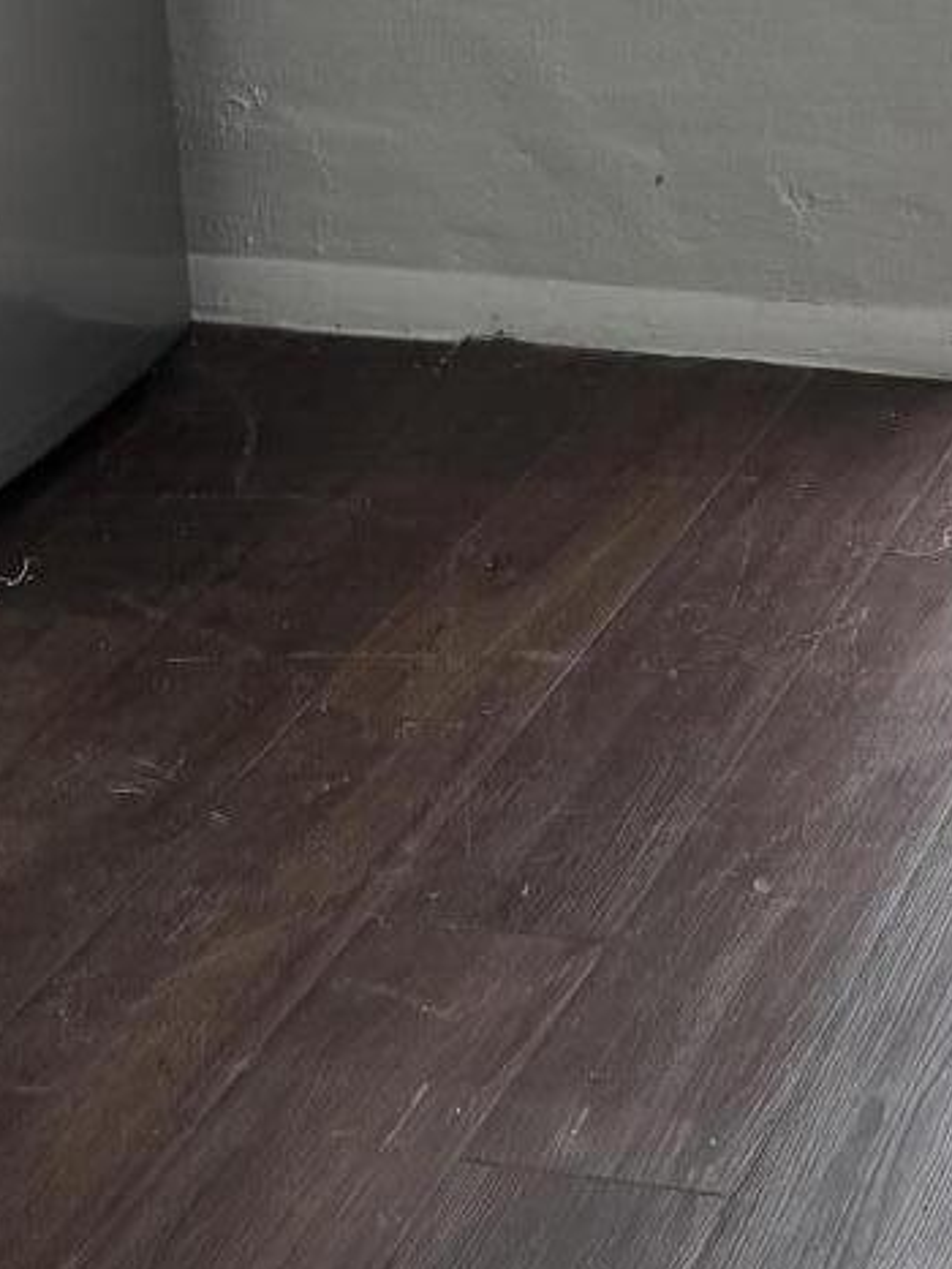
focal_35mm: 103
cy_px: -133
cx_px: 1020
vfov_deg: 18.3
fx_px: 3773
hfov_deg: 14.1
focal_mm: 6.76
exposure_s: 1/121
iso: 64
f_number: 1.78
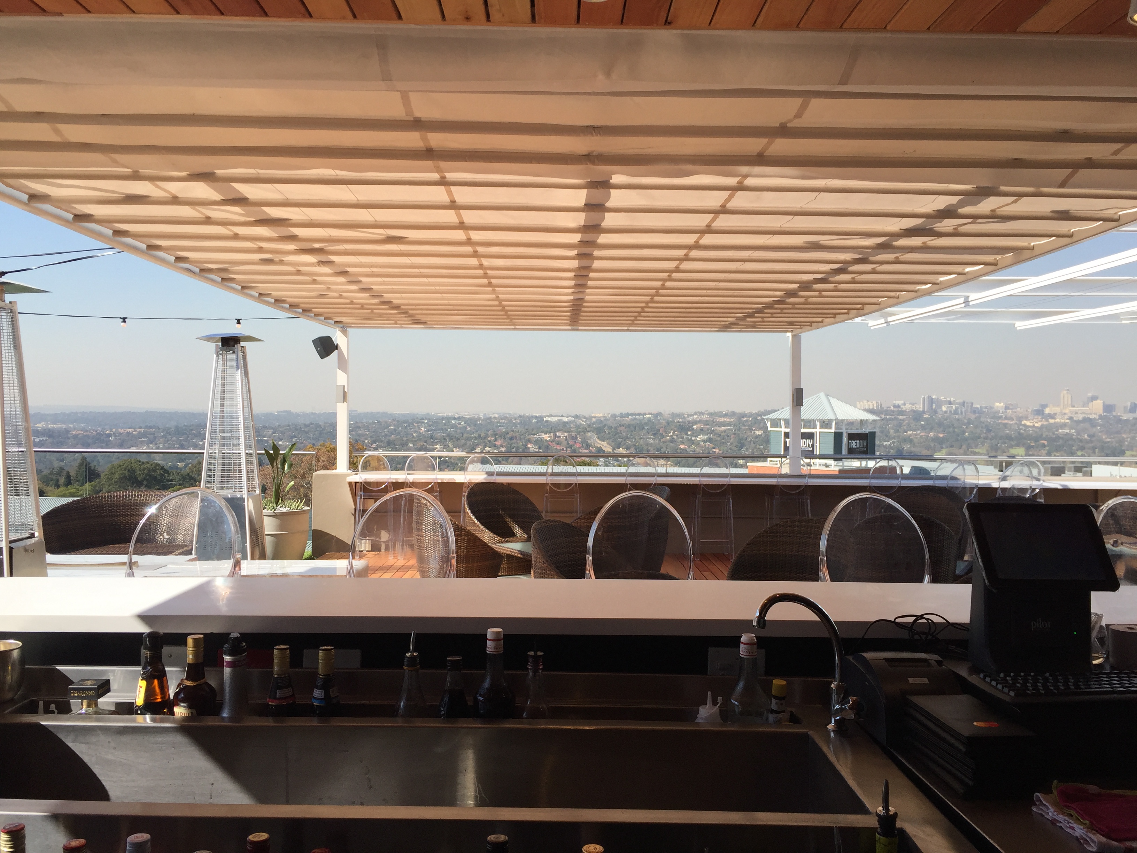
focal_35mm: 29
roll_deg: -1.8
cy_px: 426
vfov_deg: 48.2
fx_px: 953
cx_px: 568
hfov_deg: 61.7
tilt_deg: -1.1
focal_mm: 4.15
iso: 32
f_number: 2.2
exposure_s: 1/1412
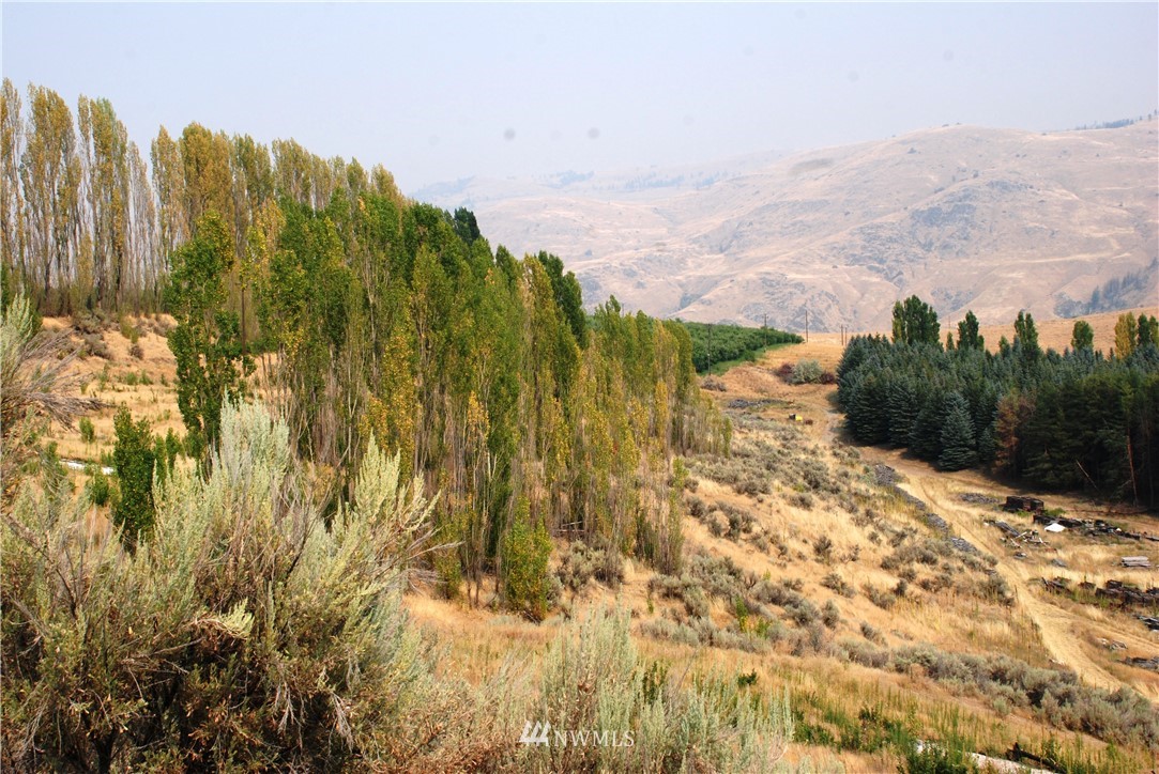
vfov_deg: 28.1
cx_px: 580
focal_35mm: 48
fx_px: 1547
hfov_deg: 41.1
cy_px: 387
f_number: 8
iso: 200
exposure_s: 1/250
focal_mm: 32
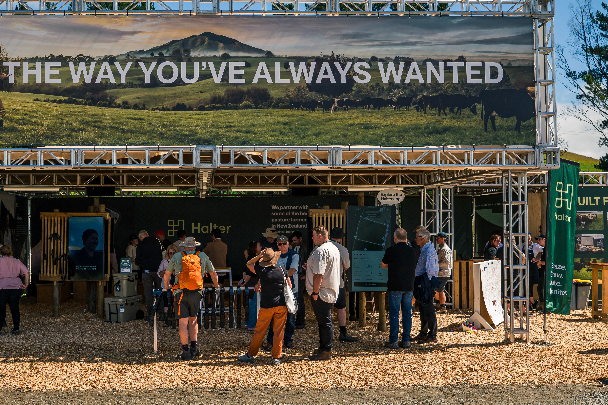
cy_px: 190
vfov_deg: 27.5
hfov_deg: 40.0
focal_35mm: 49
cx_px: 213
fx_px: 827
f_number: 5.6
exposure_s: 1/1000
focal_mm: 35
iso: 100
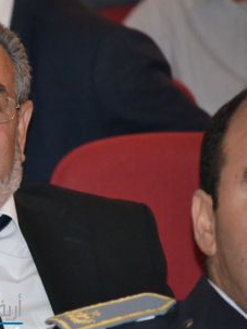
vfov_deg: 3.4
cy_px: 176
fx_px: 5510
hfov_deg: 2.6
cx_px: -59
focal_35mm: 580
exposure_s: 1/60
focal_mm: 190
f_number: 5.6
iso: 3200
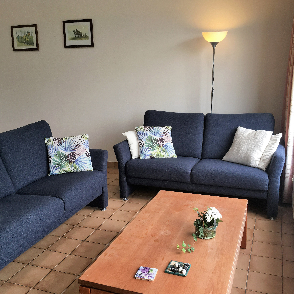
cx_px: 143
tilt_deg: -13.6
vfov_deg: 47.2
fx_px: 336
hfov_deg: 47.2
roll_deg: +1.3
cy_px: 144
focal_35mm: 35
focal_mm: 4.15
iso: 32
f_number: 2.2
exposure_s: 1/100
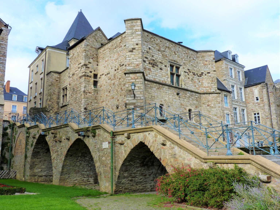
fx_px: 259
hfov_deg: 56.8
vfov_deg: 44.2
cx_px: 140
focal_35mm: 32
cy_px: 105
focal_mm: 5.6
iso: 125
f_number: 4.5
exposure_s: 1/200
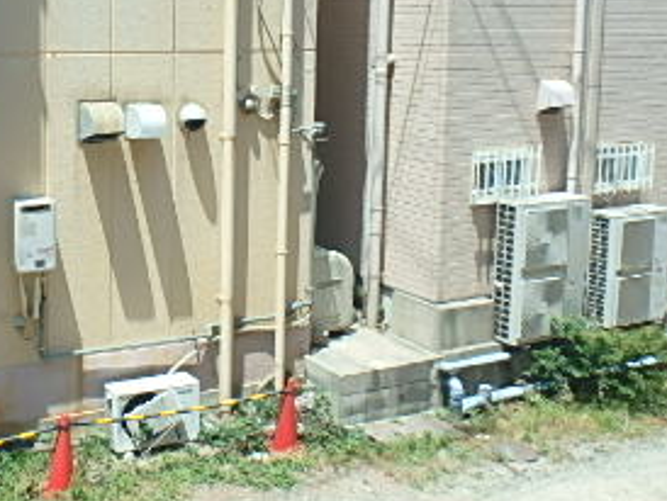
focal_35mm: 49
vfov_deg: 29.5
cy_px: 161
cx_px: 83
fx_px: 945
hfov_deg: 36.7
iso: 125
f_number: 3.5
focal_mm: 3.7
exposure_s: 1/800
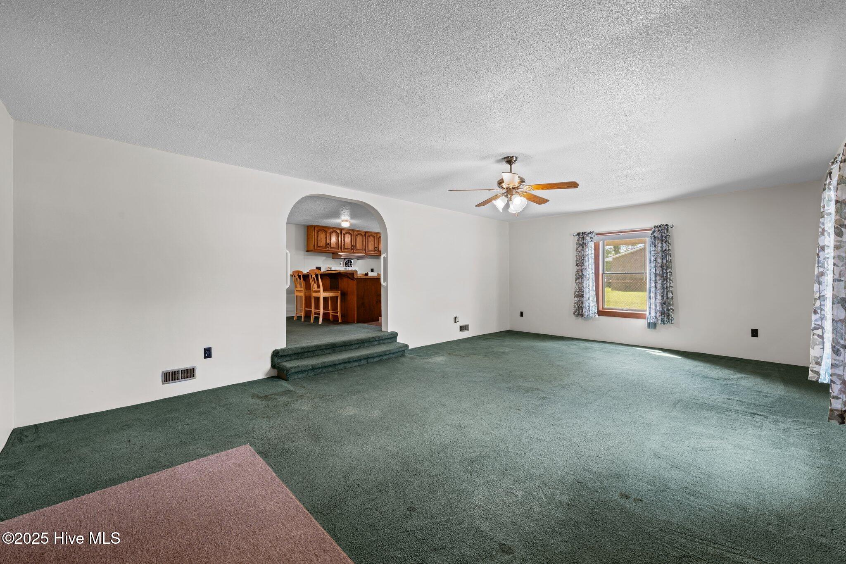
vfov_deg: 81.2
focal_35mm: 14
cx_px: 423
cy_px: 282
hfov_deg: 104.3
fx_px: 329
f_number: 9
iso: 100
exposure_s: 3
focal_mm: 14
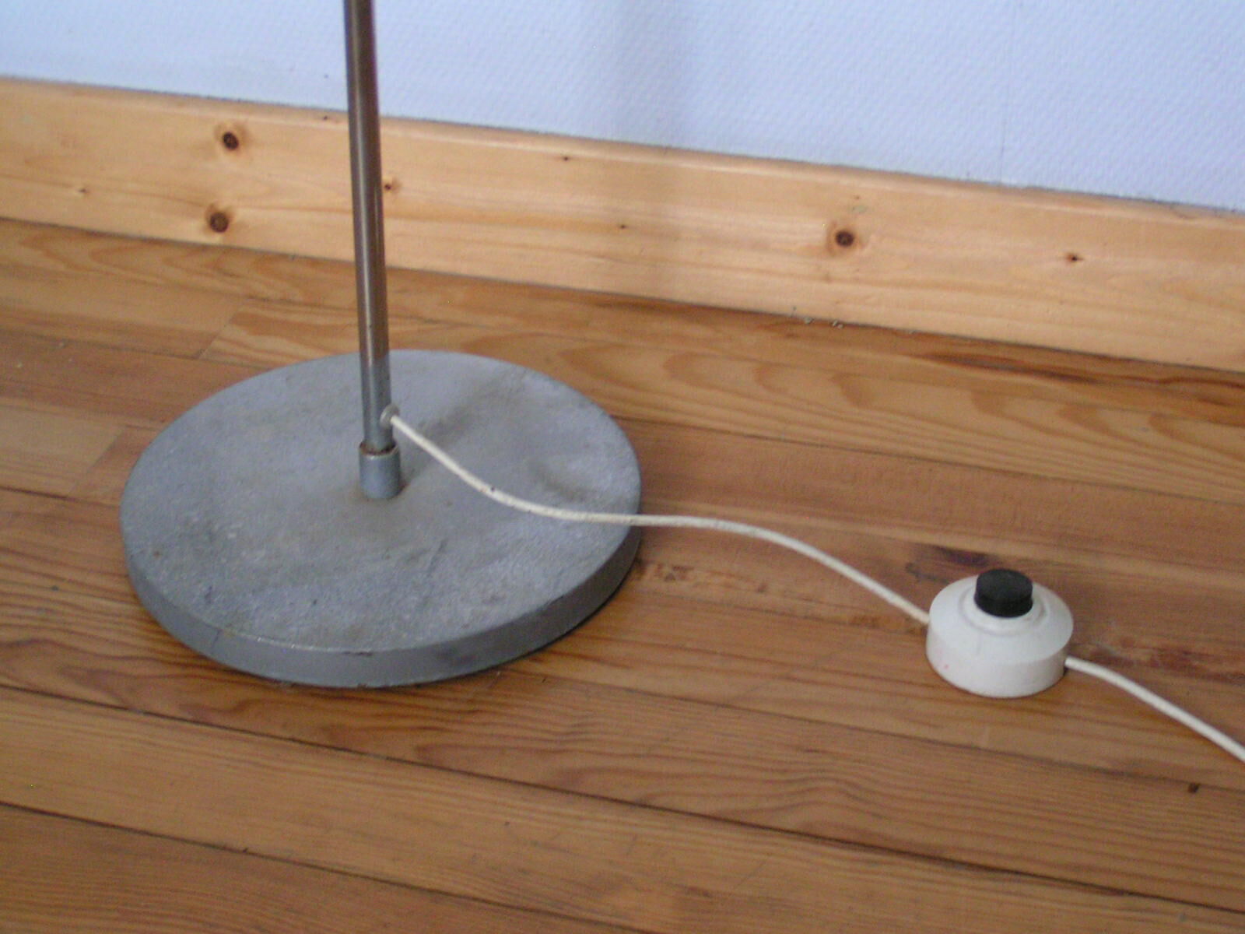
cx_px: 622
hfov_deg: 30.7
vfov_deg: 23.3
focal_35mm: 63
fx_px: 2266
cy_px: 467
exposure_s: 1/25
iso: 200
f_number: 3.2
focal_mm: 9.7
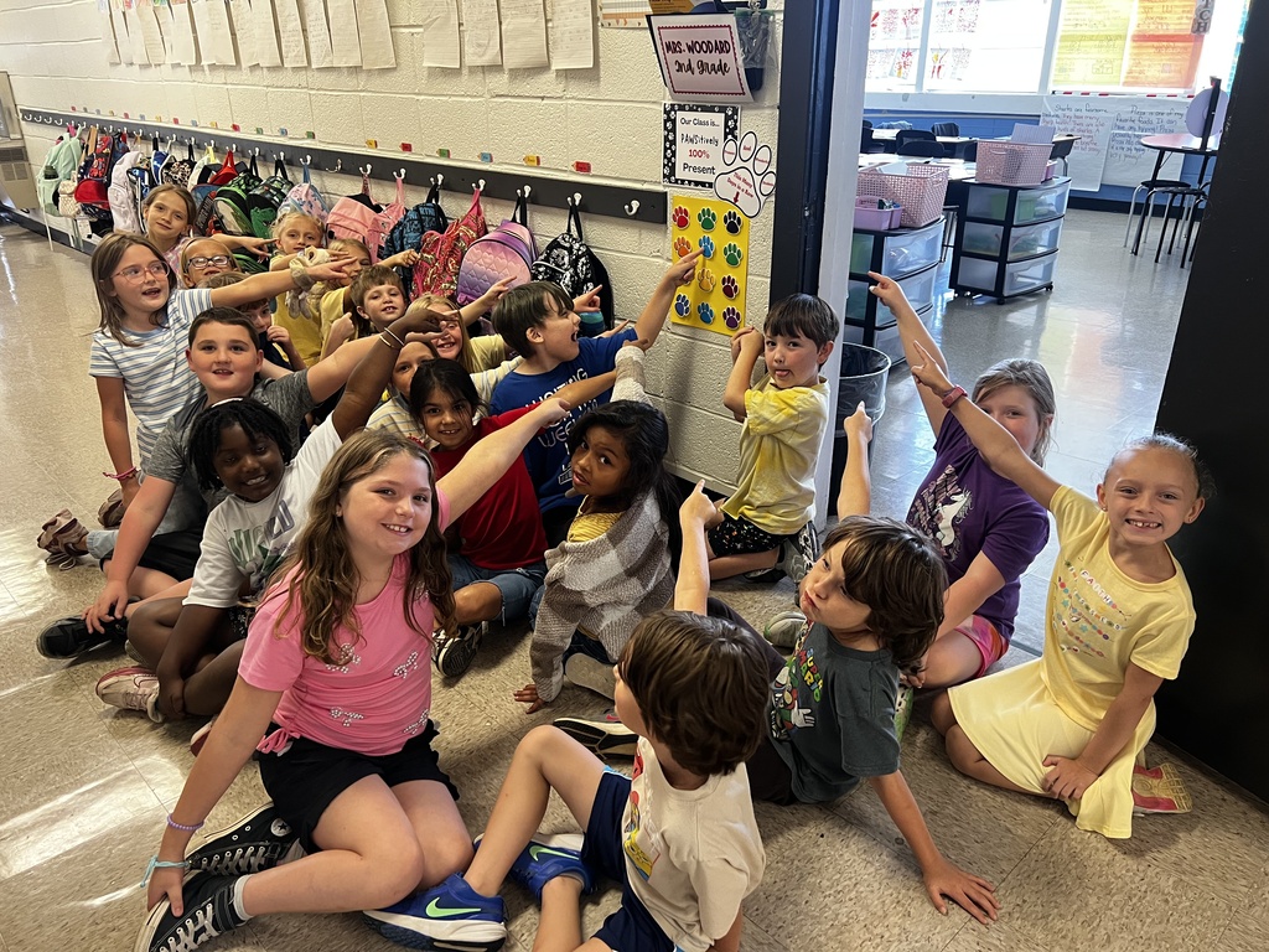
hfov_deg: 67.3
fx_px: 953
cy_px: 476
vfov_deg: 53.1
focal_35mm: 26
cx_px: 634
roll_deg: +0.8
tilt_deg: -23.6
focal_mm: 5.7
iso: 250
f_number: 1.5
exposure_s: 1/60
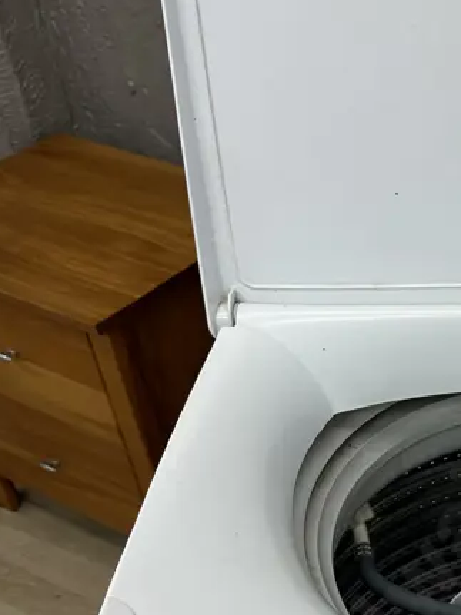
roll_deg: -0.6
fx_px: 1013
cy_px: 432
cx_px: 537
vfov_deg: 33.4
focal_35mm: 57
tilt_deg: -38.7
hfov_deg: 23.6
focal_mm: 6.86
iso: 64
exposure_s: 1/100
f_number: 1.78
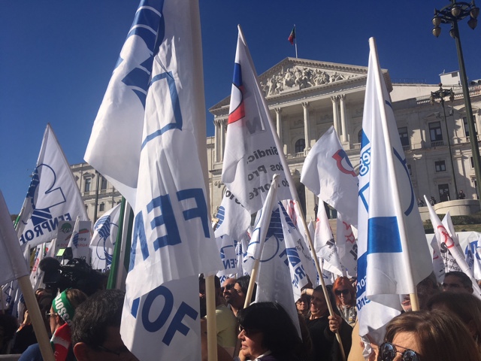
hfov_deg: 61.7
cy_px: 180
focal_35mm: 29
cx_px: 240
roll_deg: +1.7
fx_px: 403
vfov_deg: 48.2
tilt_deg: +12.5
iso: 25
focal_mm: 4.15
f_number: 2.2
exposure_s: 1/4274
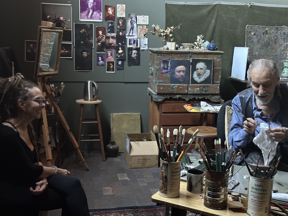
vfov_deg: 30.3
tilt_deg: -10.7
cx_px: 144
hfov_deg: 39.7
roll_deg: -2.1
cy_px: 108
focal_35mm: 48
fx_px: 399
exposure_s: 1/19
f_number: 1.78
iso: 800
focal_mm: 6.86
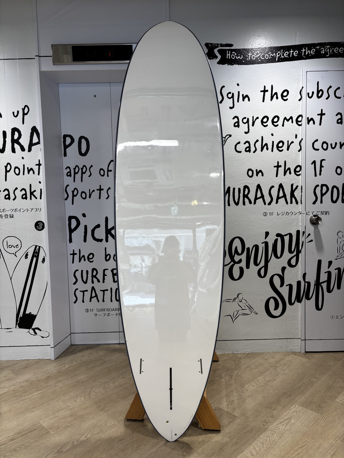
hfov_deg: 53.1
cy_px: 229
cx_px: 172
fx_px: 345
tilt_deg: -4.7
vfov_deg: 67.3
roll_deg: +0.8
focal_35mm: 26
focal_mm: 5.96
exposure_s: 1/129
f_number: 1.6
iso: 32
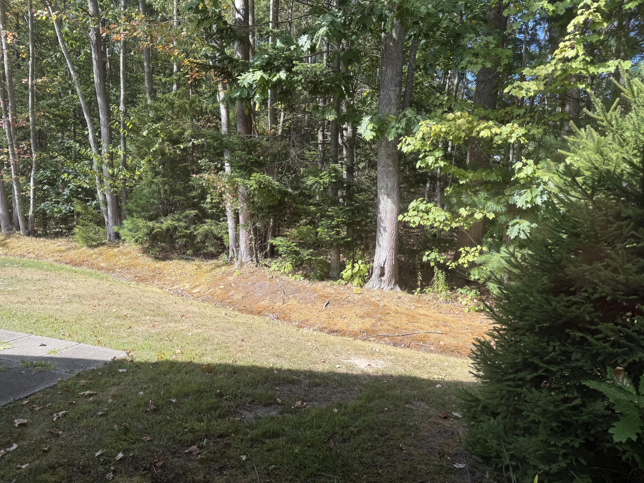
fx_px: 446
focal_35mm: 24
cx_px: 322
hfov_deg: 71.6
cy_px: 242
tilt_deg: -5.1
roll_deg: -2.4
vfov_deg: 56.8
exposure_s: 1/878
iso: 80
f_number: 1.78
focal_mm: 6.76
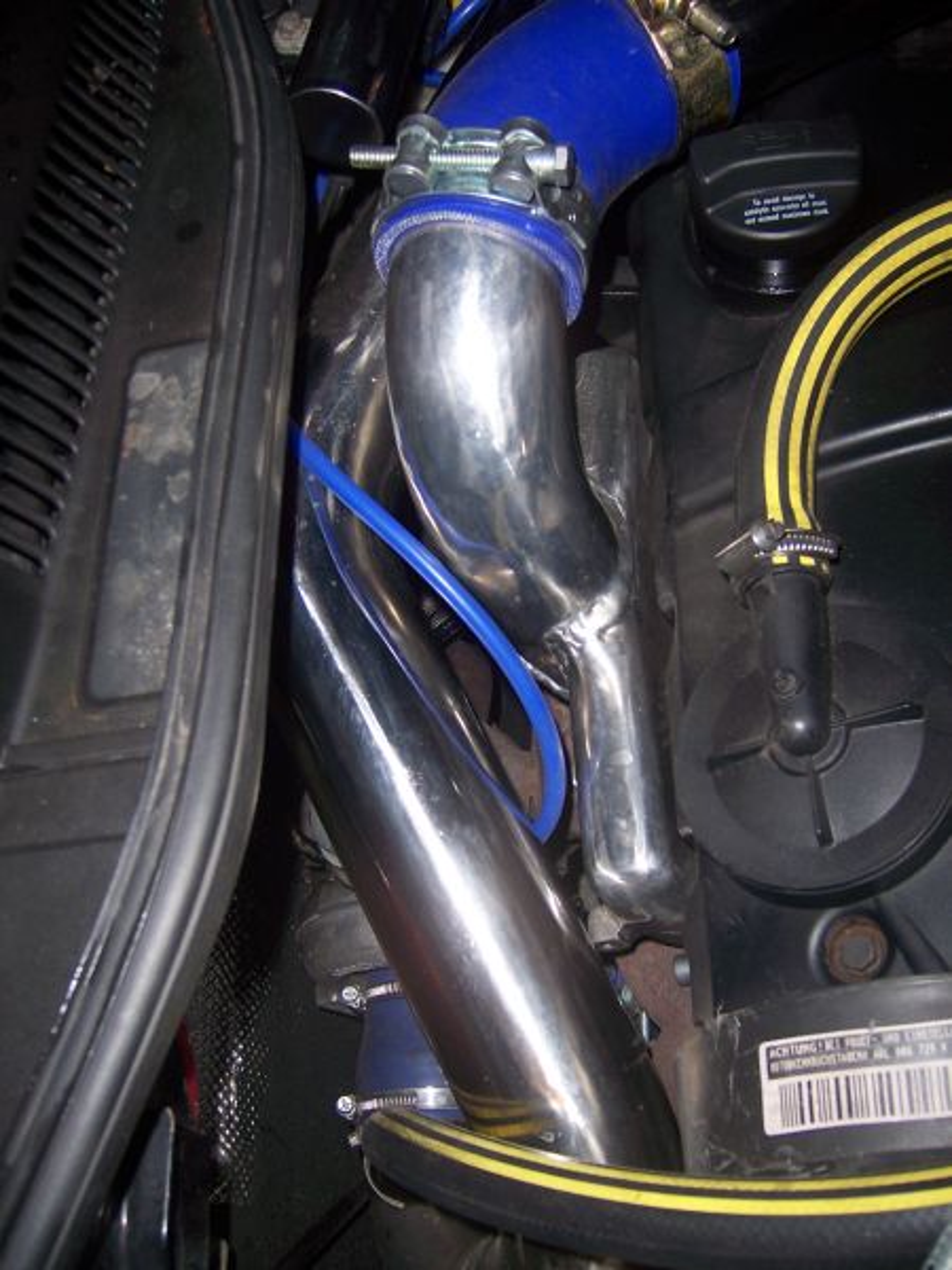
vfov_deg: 51.4
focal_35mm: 36
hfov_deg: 39.7
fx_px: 1320
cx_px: 476
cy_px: 635
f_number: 2.8
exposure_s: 1/60
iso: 80
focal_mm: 6.2
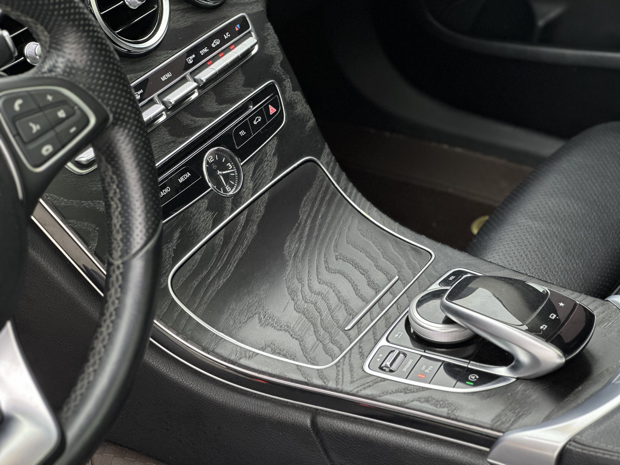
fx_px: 1379
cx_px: 310
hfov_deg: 25.3
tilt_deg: -32.9
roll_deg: +2.1
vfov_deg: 19.1
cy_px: 232
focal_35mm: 77
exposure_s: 1/50
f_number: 2.8
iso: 125
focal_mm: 9
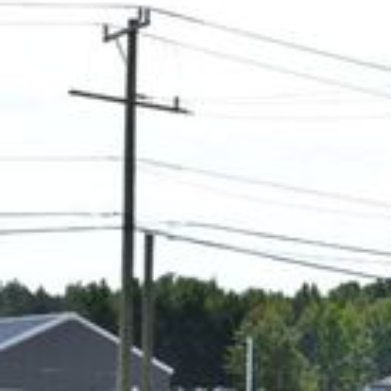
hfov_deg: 9.5
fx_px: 2185
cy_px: 450
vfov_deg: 10.1
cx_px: 793
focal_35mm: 171
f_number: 11
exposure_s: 1/500
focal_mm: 29
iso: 320
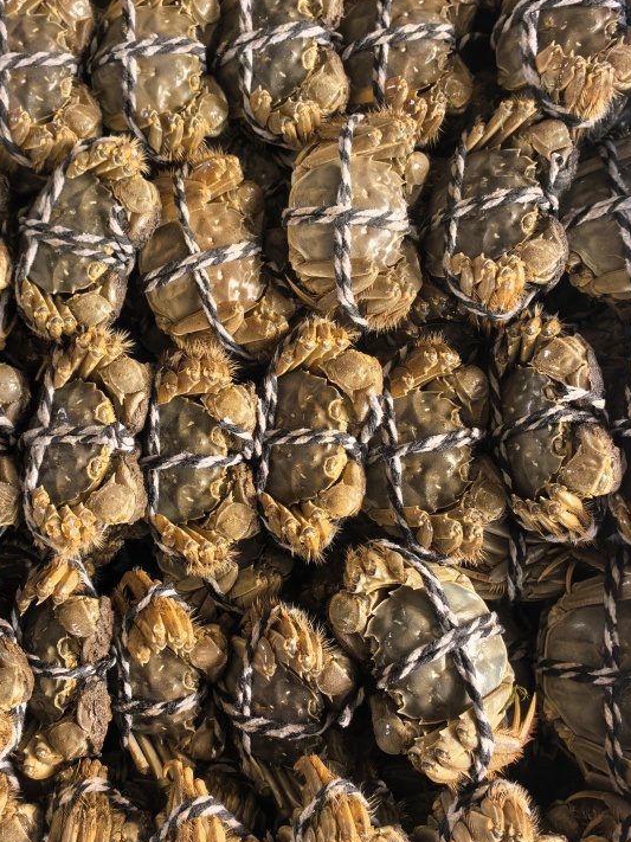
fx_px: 875
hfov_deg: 39.4
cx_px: 236
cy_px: 398
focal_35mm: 36
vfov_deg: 51.3
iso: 640
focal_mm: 5.75
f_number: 2
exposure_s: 1/363
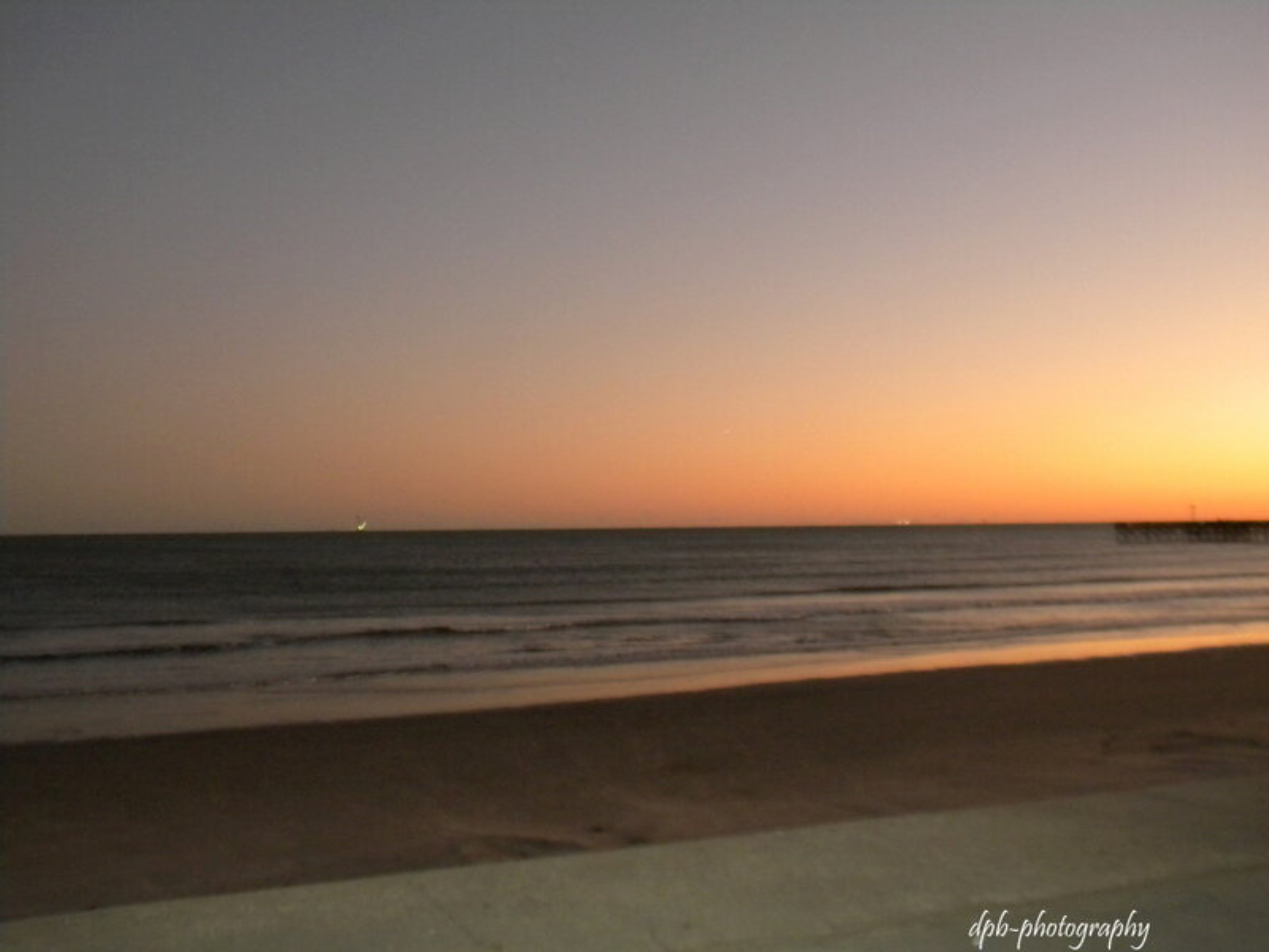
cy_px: 476
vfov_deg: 39.7
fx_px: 1320
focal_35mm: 36
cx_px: 634
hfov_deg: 51.4
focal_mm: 6.4
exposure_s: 1/26.7
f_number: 3.7
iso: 400
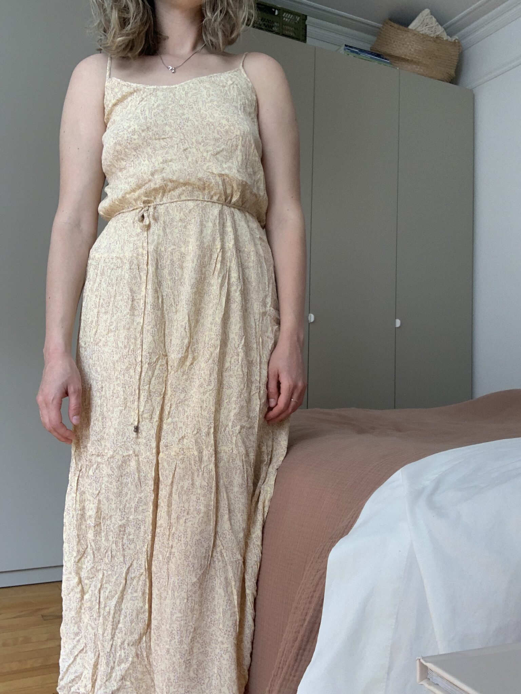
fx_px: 642
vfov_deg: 56.8
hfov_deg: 44.2
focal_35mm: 32
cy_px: 347
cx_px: 260
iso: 80
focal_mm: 2.87
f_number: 2.2
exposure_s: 1/60
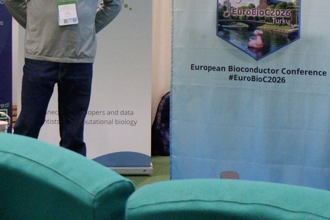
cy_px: -67
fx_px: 1220
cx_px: -36
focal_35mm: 133
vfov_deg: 10.1
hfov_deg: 15.0
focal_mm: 33.3
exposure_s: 1/180
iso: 6400
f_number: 4.9
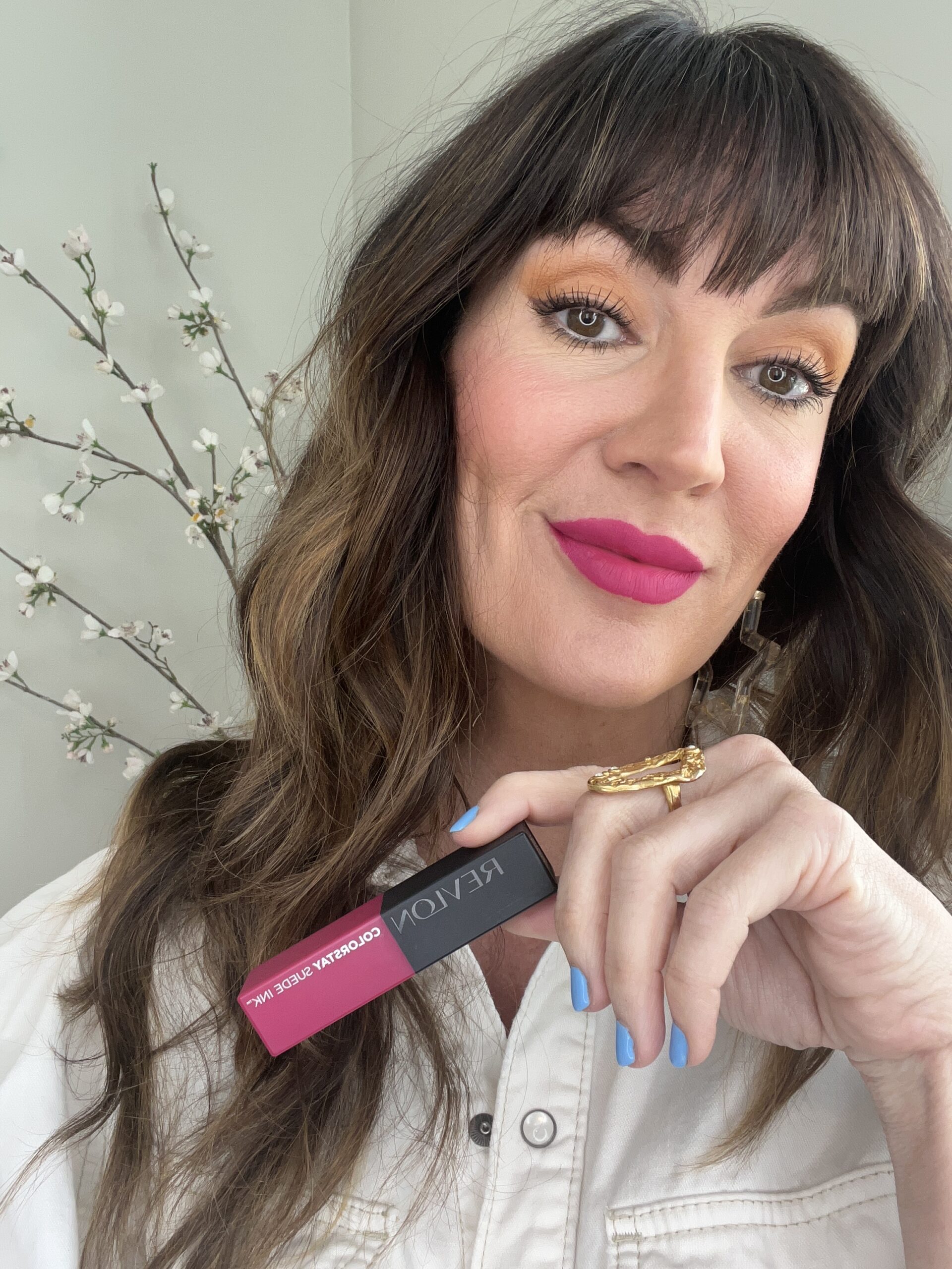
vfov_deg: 60.0
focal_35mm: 30
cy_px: 634
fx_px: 1100
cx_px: 476
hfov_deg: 46.8
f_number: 2.2
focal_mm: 2.71
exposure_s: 1/60
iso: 64
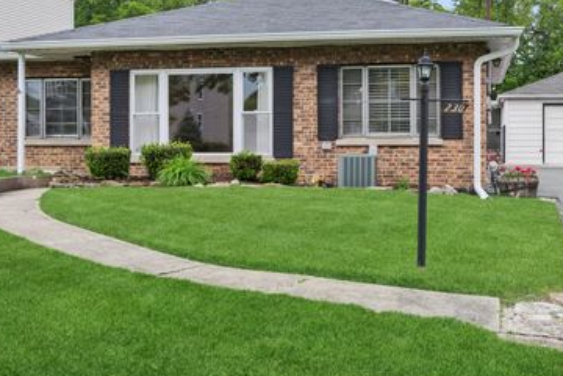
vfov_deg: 26.9
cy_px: 132
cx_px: 321
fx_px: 782
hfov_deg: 39.5
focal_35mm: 50
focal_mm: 24
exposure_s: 1/250
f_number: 8
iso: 250
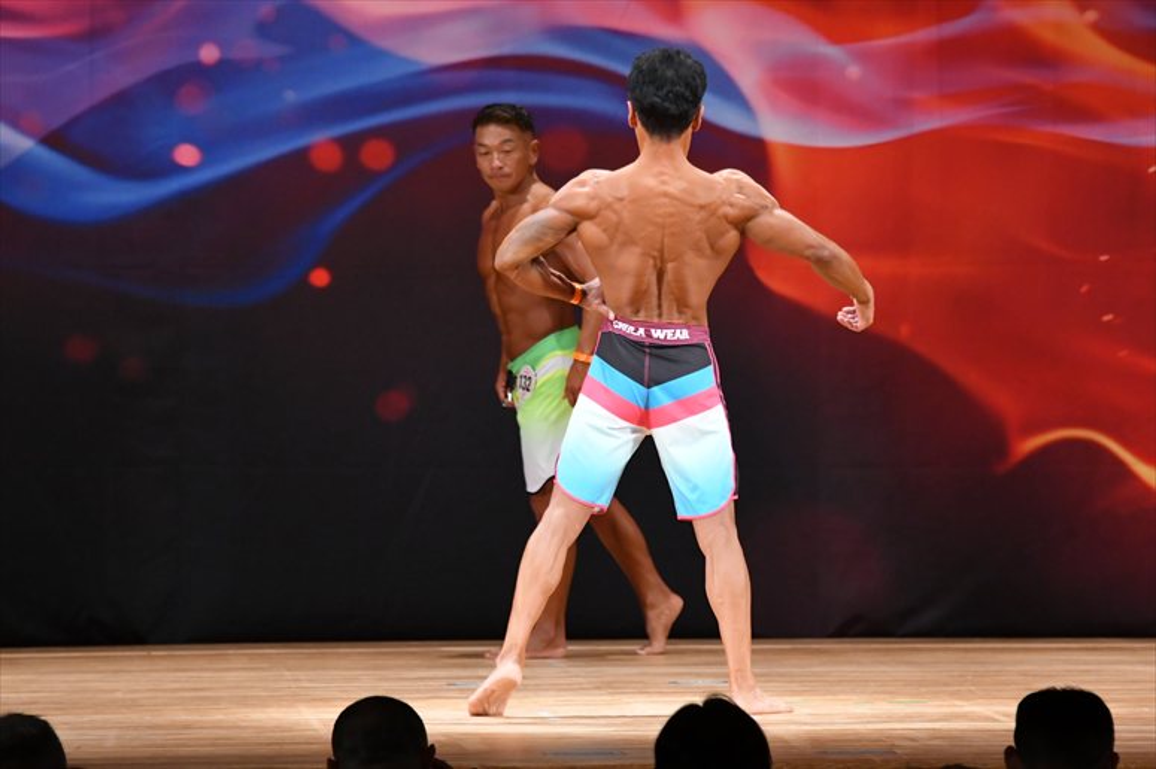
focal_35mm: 255
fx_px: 8184
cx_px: 578
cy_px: 384
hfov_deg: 8.1
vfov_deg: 5.4
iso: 3200
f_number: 5.6
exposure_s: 1/400
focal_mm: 170
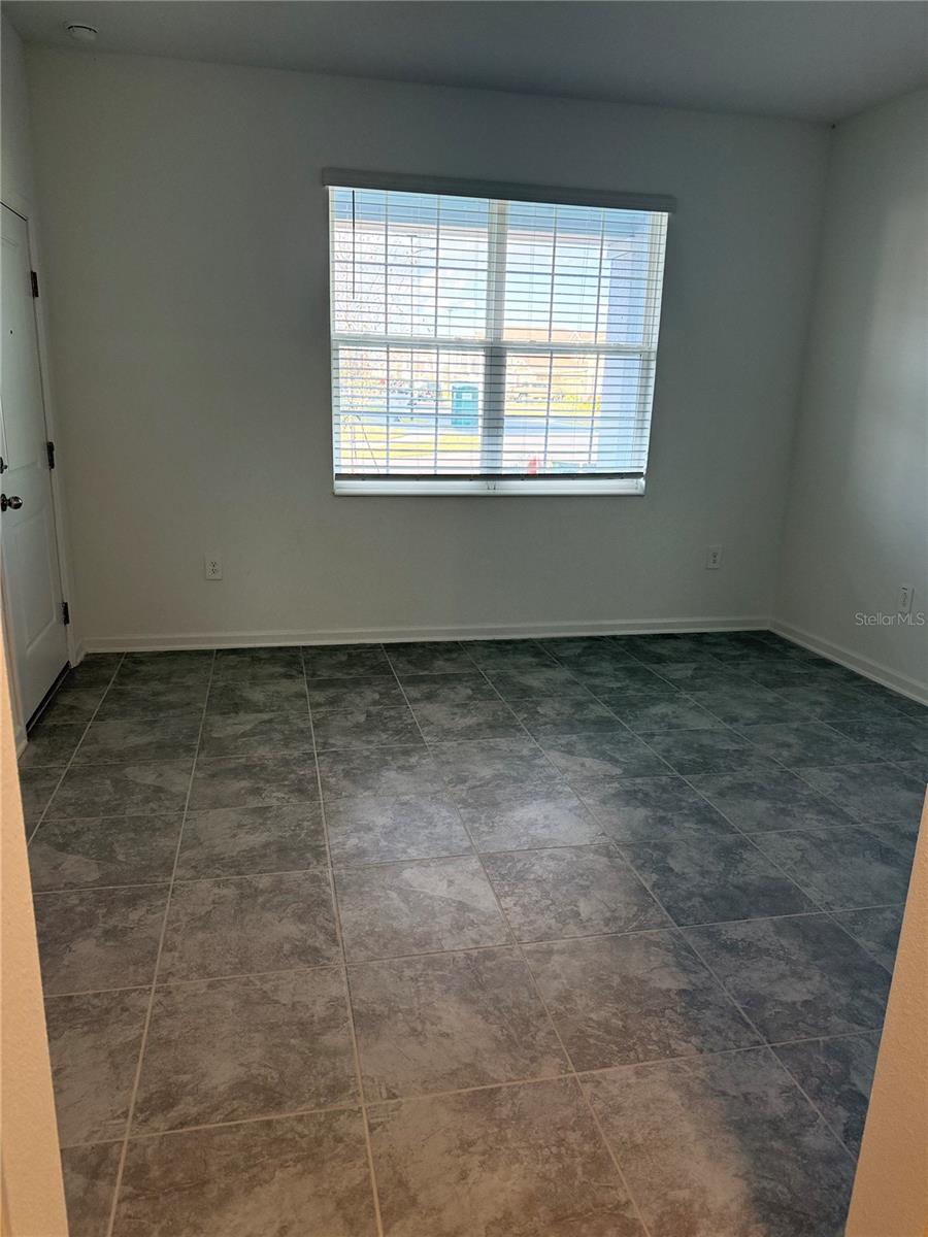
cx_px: 464
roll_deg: -0.9
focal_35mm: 24
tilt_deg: -14.9
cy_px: 618
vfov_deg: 71.6
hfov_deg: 56.8
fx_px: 858
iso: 200
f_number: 1.78
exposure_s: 1/196
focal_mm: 6.76
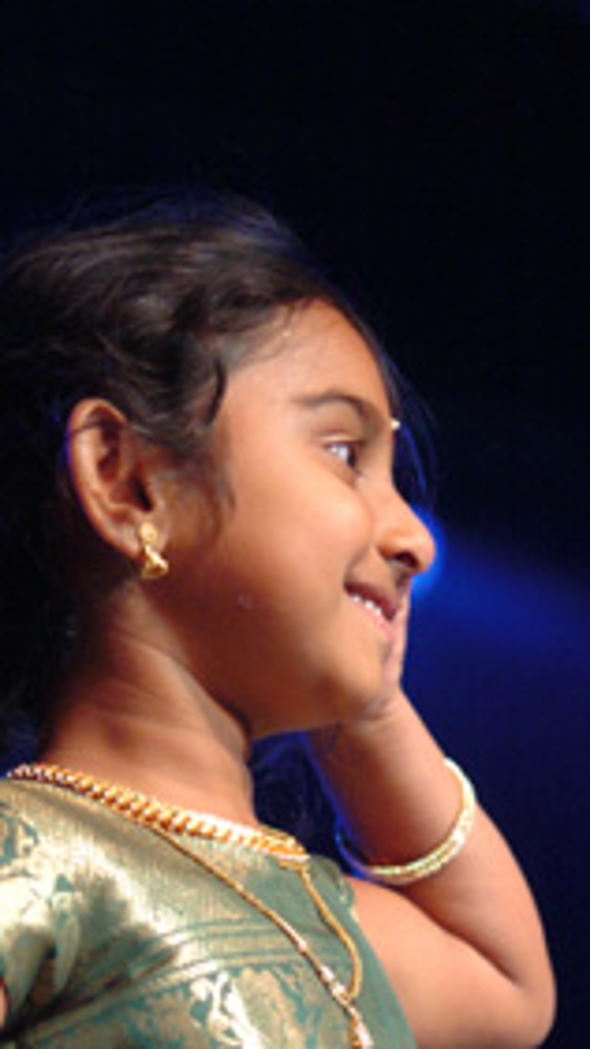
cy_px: 1064
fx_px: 5122
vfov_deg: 11.6
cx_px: 207
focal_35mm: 184
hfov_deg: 6.6
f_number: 2.8
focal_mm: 55
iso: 800
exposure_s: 1/100
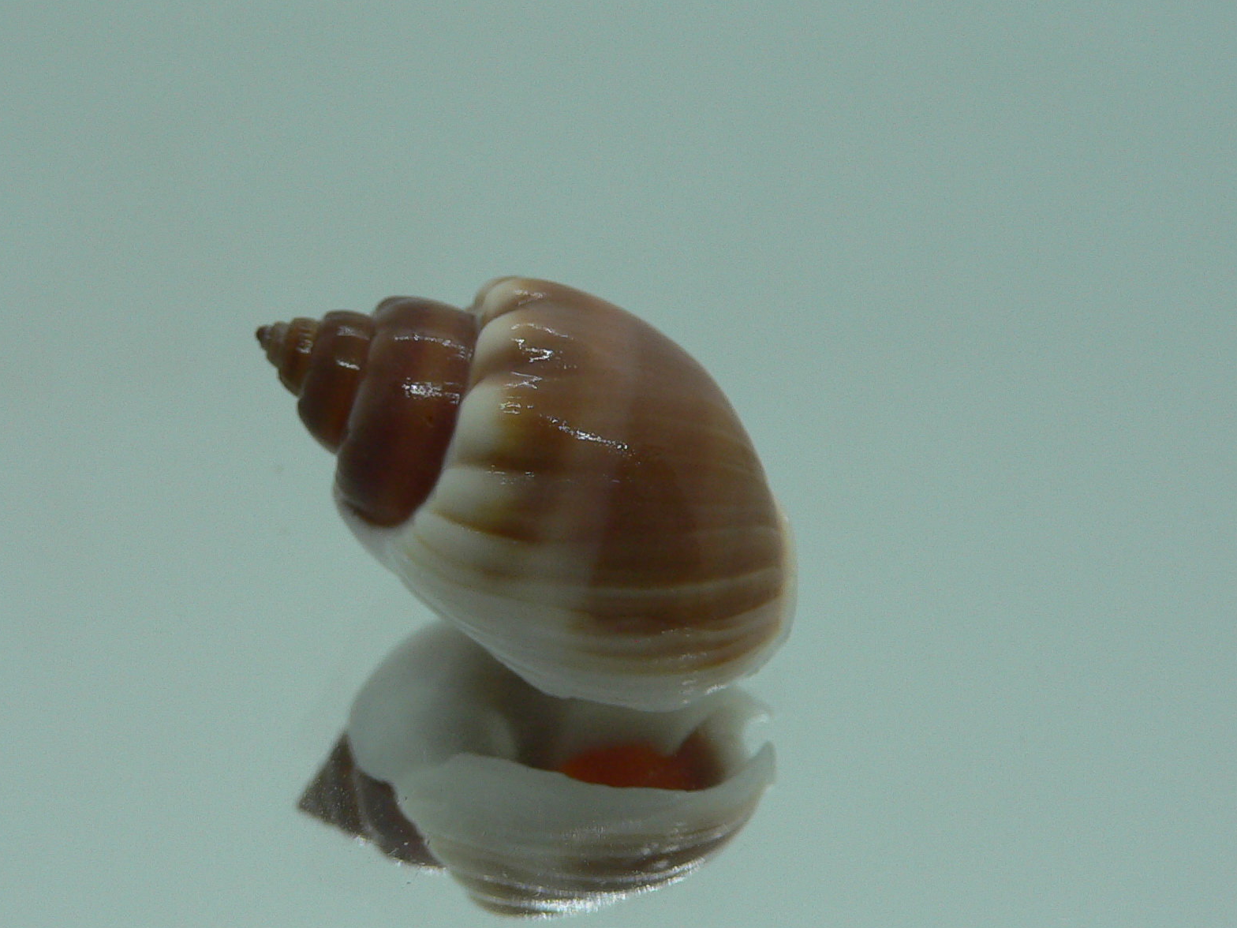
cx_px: 547
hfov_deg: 42.0
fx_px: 1608
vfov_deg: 32.1
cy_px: 524
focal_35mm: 45
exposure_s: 1/60
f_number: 2.8
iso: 80
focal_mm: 4.6
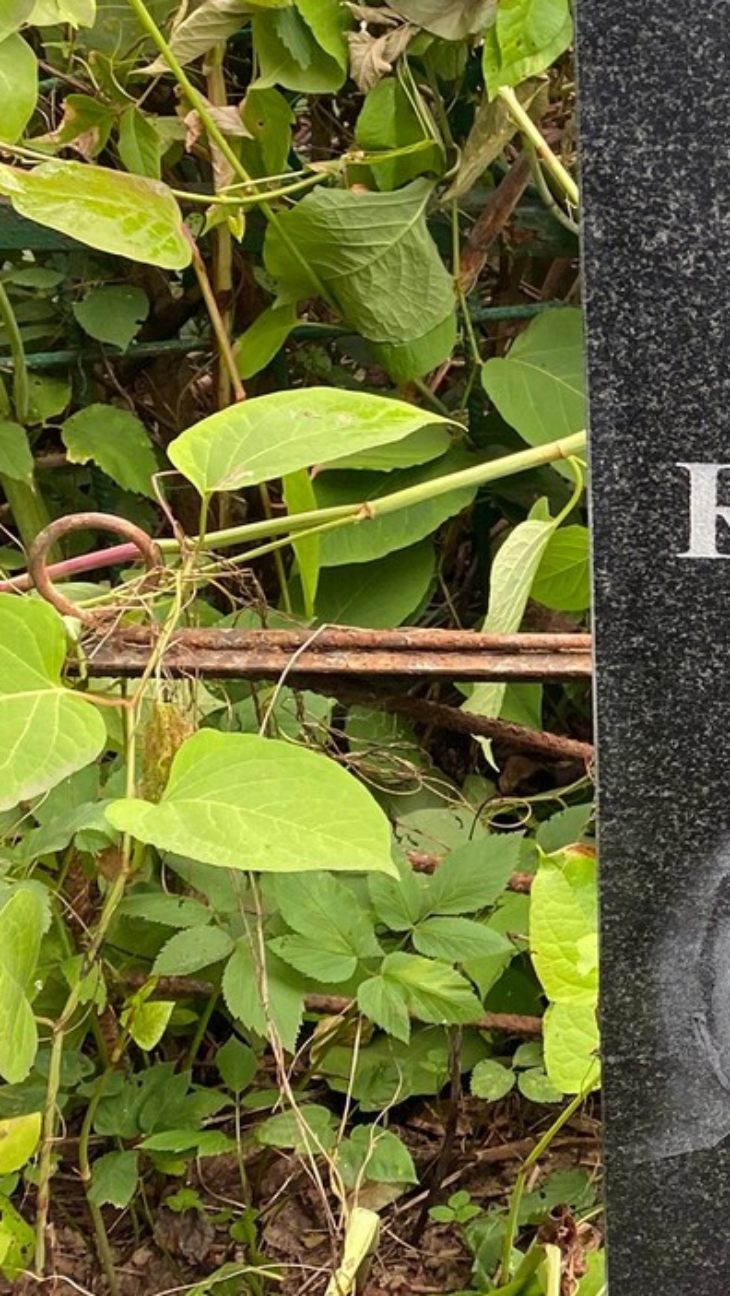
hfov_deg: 18.5
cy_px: 573
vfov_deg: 36.0
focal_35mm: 58
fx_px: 1994
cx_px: 1078
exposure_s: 1/121
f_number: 1.8
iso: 100
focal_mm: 4.25
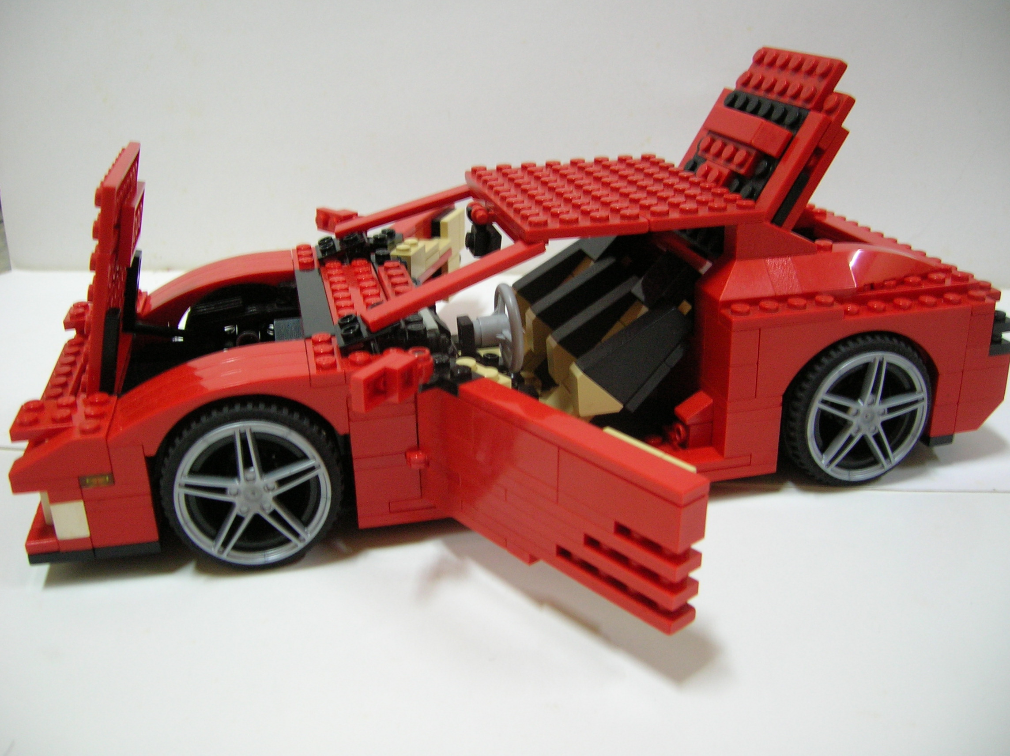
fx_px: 991
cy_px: 378
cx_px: 505
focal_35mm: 34
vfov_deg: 41.7
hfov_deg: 54.0
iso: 100
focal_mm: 5.7
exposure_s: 1/3.2
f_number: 2.9
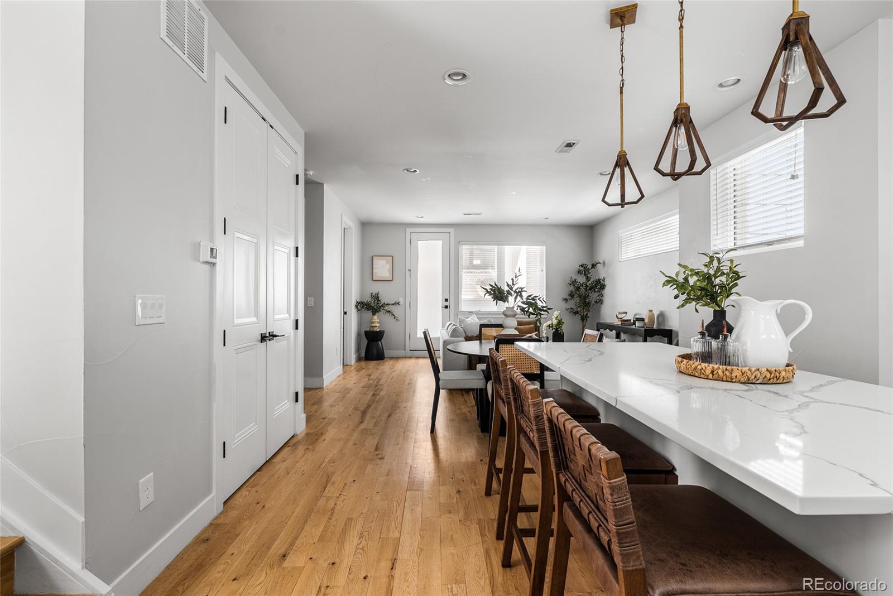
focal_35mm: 16
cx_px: 446
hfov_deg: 96.7
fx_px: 397
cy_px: 298
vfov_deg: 73.8
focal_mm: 16
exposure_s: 1
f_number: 8
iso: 200
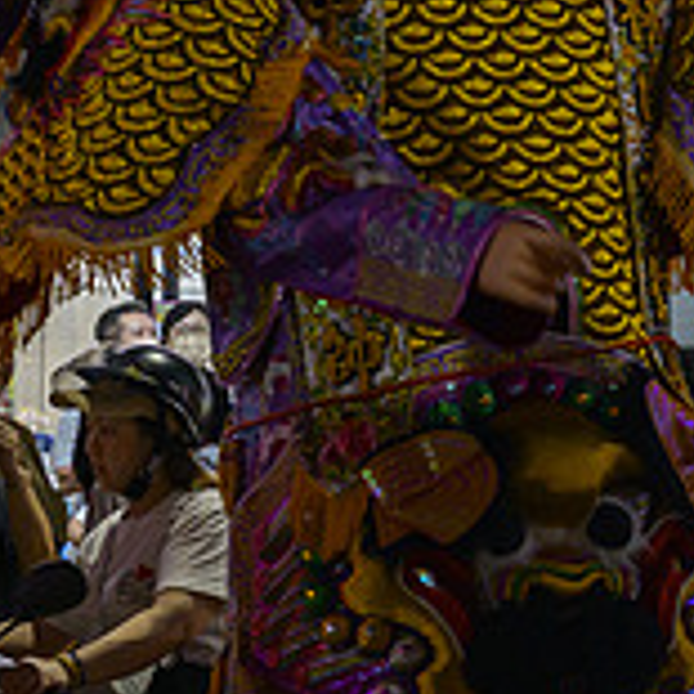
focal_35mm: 150
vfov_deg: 11.5
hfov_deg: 11.4
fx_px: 3402
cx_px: 824
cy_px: -27
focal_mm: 35
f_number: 5.6
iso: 1600
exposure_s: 1/125
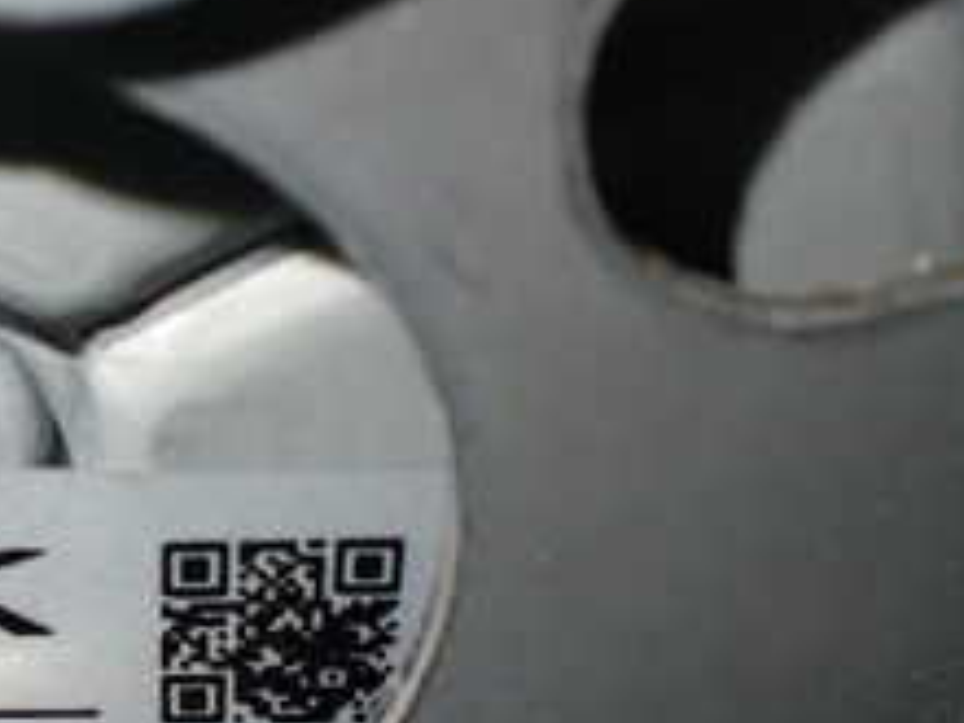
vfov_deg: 17.7
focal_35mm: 82
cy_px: 635
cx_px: -53
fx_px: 2284
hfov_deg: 22.7
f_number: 2.3
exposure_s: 1/125
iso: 250
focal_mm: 5.4
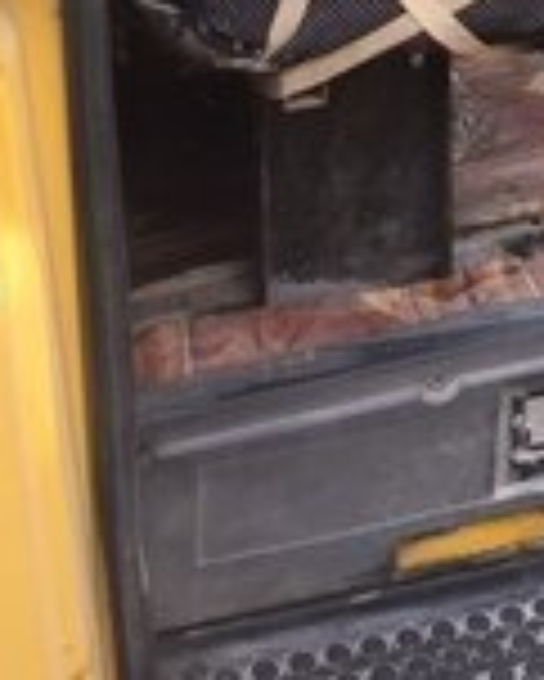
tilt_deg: -11.4
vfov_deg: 17.9
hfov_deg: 16.0
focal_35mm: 93
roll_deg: -5.0
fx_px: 1870
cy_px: -401
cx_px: 611
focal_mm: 4.15
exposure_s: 1/109
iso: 32
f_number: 2.2
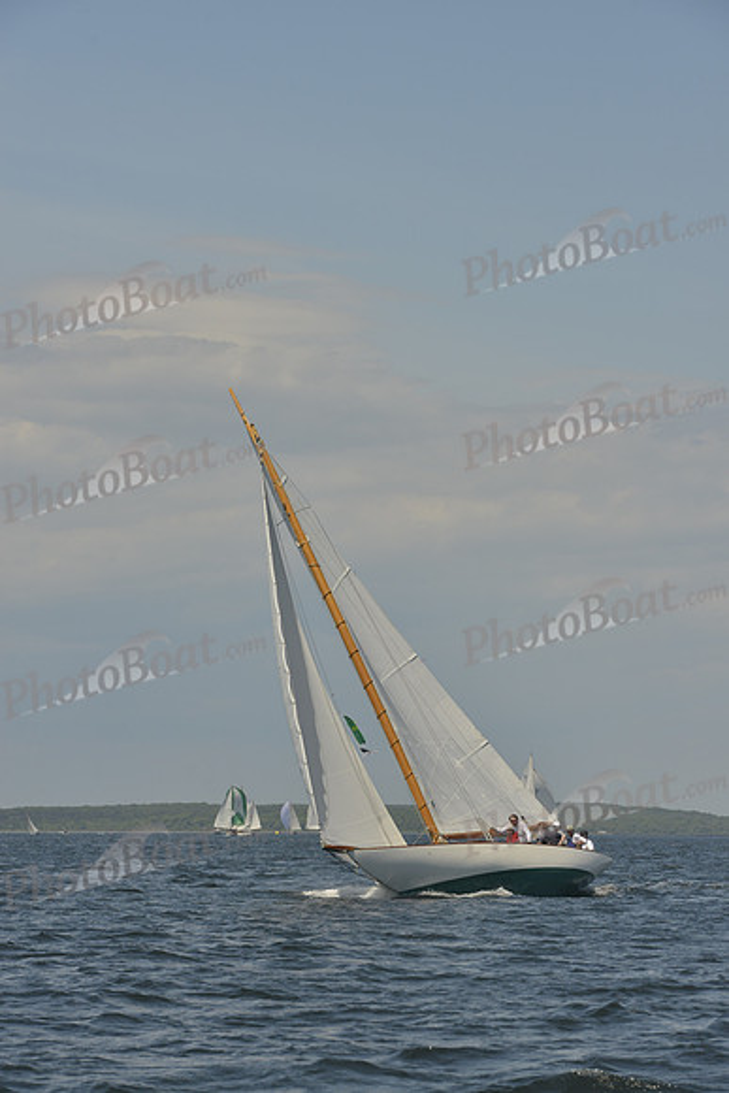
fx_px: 3400
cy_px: 546
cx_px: 364
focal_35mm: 112
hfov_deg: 12.2
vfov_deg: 18.3
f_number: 10
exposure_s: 1/800
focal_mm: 112
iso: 280
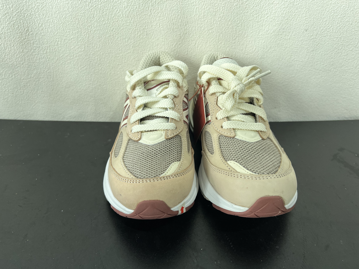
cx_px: 180
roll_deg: +0.7
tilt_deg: -31.7
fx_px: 270
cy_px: 134
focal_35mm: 26
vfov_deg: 53.1
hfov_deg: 67.3
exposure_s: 1/100
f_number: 1.5
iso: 125
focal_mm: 5.7
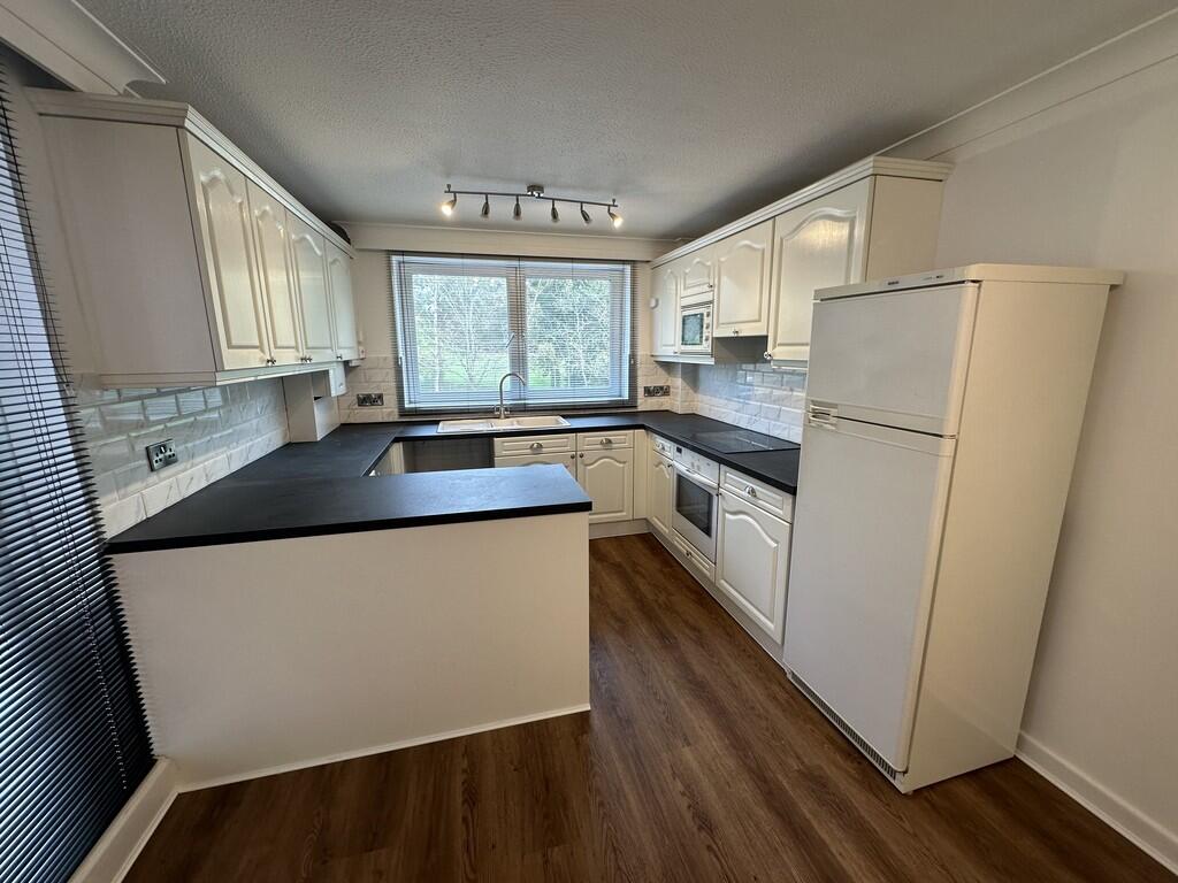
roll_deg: +0.7
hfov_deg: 102.1
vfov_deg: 85.7
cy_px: 442
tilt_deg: -11.9
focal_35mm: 14
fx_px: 476
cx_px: 589
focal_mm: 2.22
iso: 64
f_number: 2.2
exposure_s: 1/100
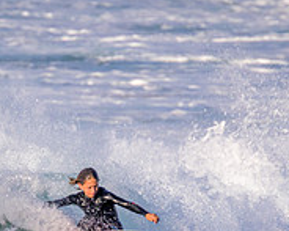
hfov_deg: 0.8
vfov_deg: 0.6
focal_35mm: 2460
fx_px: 21030
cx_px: -1
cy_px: 263
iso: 1400
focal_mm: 800
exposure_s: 1/2000
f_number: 11
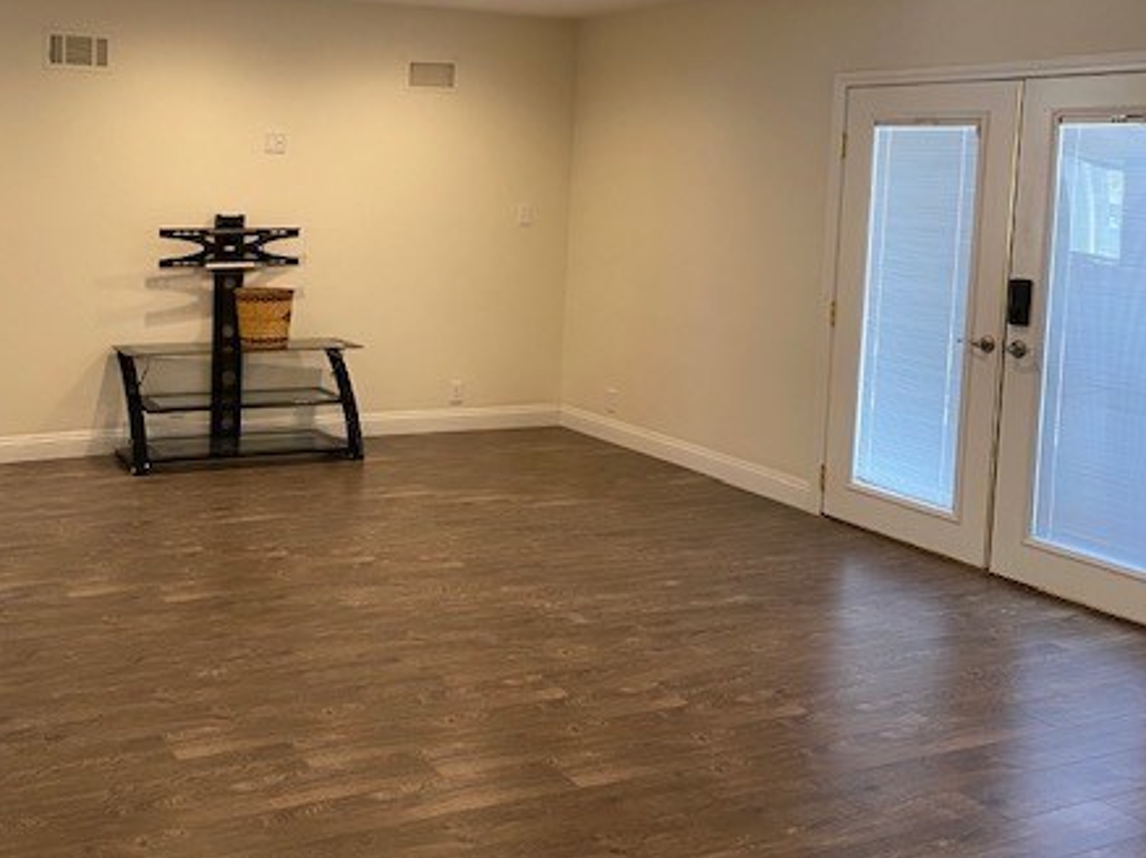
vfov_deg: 37.2
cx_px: 311
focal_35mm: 38
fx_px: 1257
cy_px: 269
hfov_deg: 47.5
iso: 80
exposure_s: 1/60
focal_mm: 4.25
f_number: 1.8
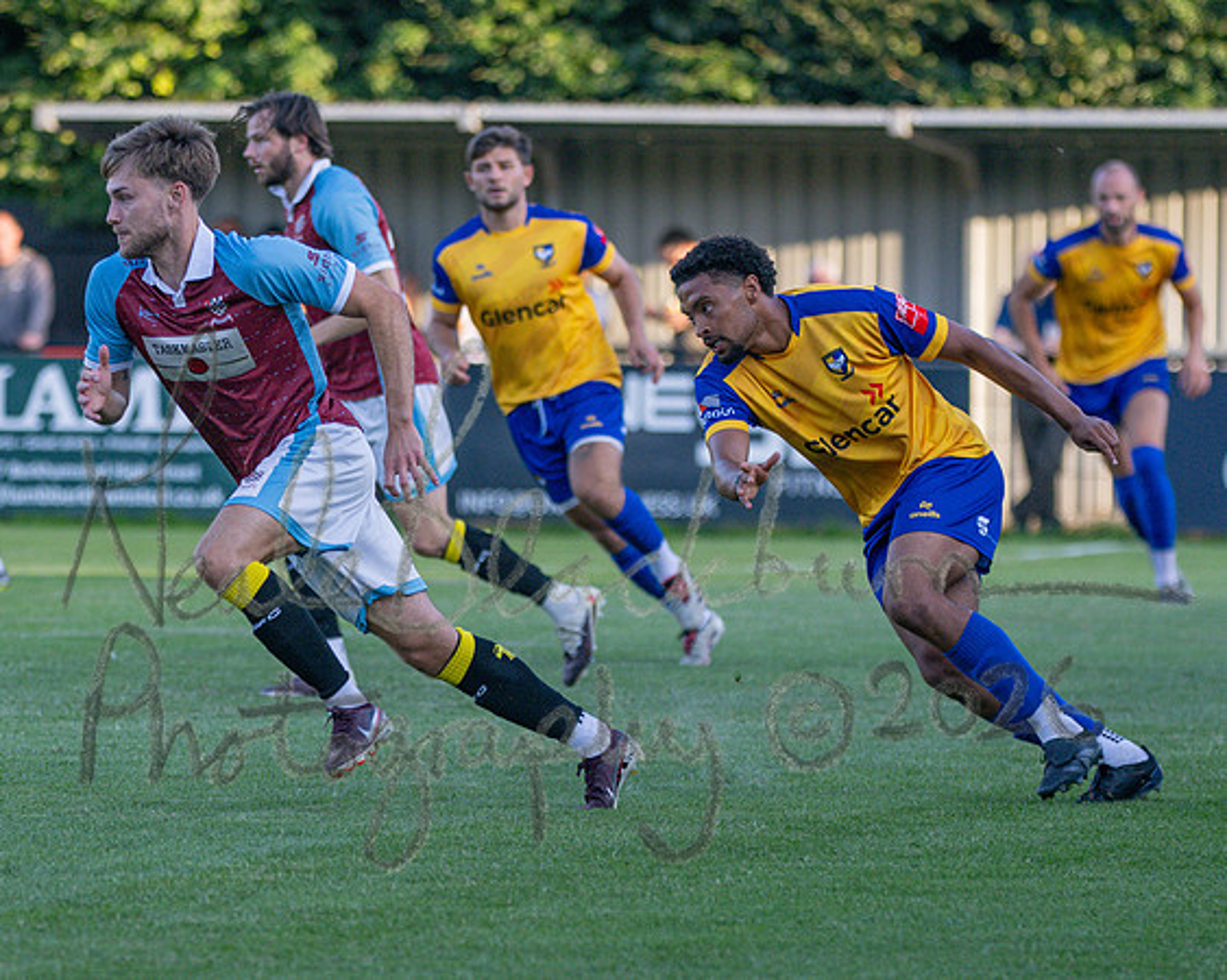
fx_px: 13021
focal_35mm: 359
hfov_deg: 5.4
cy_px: 566
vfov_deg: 4.3
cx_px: 554
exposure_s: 1/1000
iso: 400
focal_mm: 170
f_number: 2.8
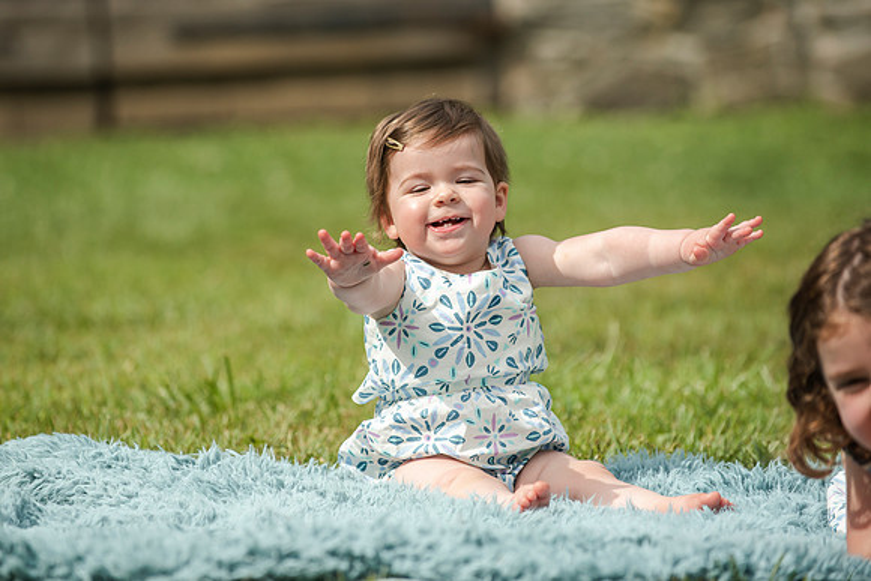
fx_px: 5269
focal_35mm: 218
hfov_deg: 9.5
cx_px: 397
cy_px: 265
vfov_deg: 6.3
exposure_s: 1/4000
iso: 400
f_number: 4
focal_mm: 200
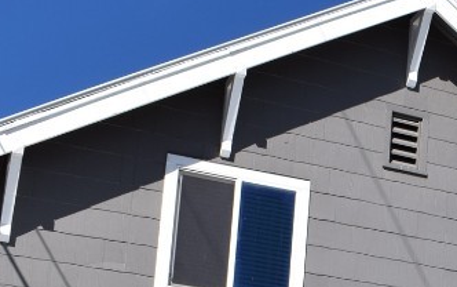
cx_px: 562
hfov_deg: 18.5
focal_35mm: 106
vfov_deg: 11.8
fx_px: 1321
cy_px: 429
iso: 200
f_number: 11
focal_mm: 20
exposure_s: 1/500
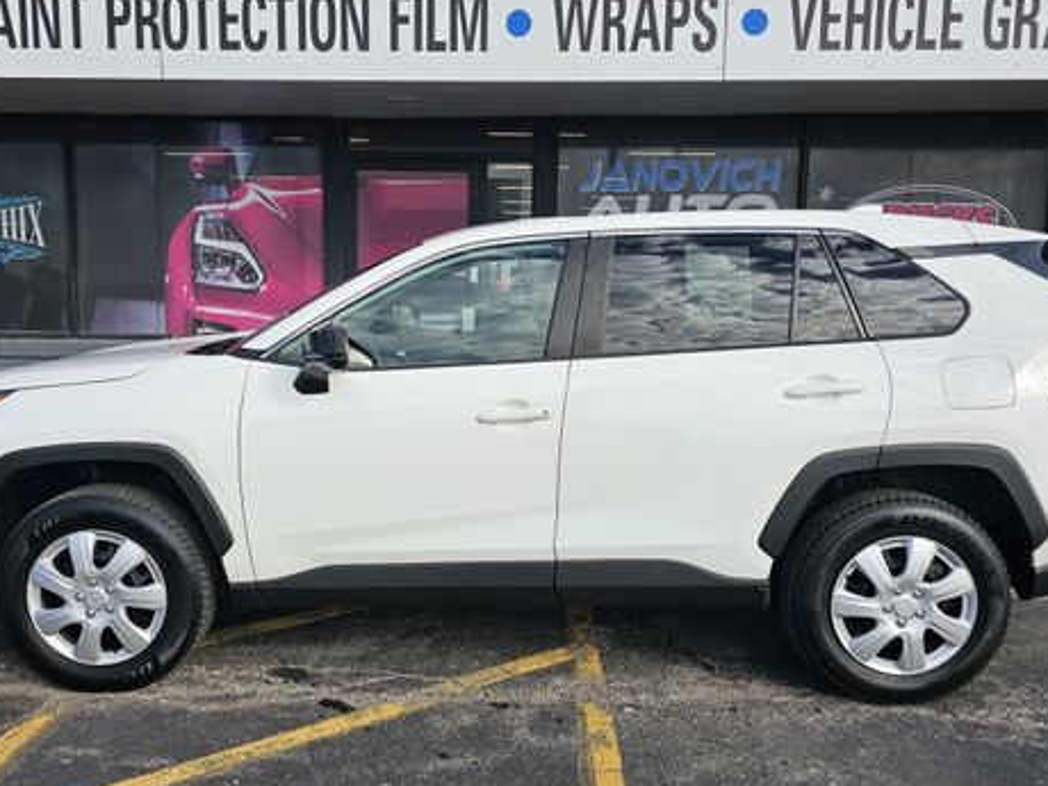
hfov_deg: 56.8
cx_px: 497
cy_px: 410
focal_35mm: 32
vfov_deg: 44.1
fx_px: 969
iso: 10
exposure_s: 1/681
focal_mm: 6.3
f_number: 1.7
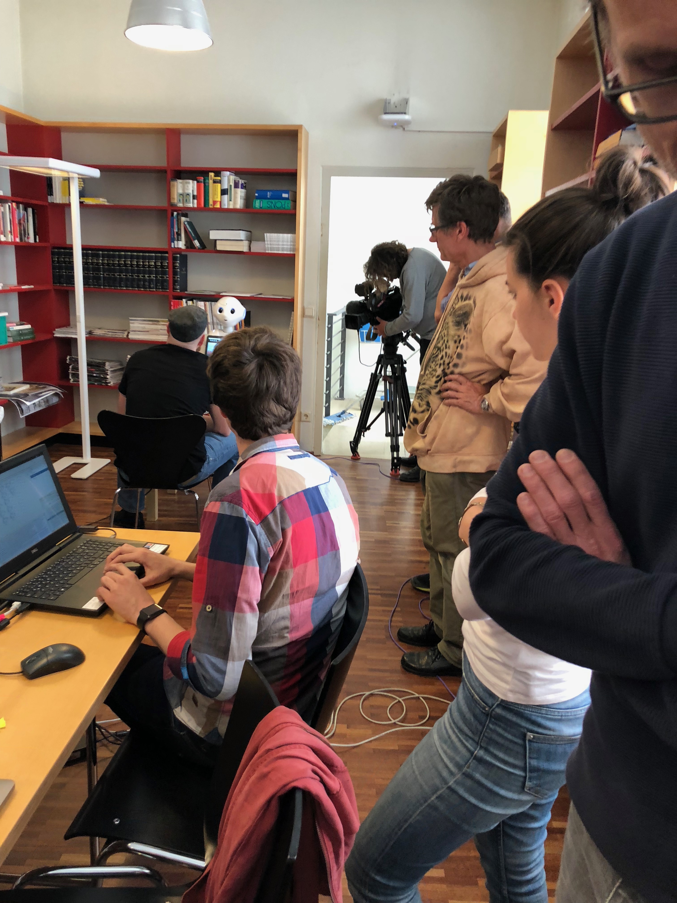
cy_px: 452
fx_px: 730
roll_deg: -3.6
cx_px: 338
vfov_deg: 63.4
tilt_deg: -11.8
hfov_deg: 49.7
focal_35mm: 28
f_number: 1.8
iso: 40
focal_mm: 4
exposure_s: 1/25
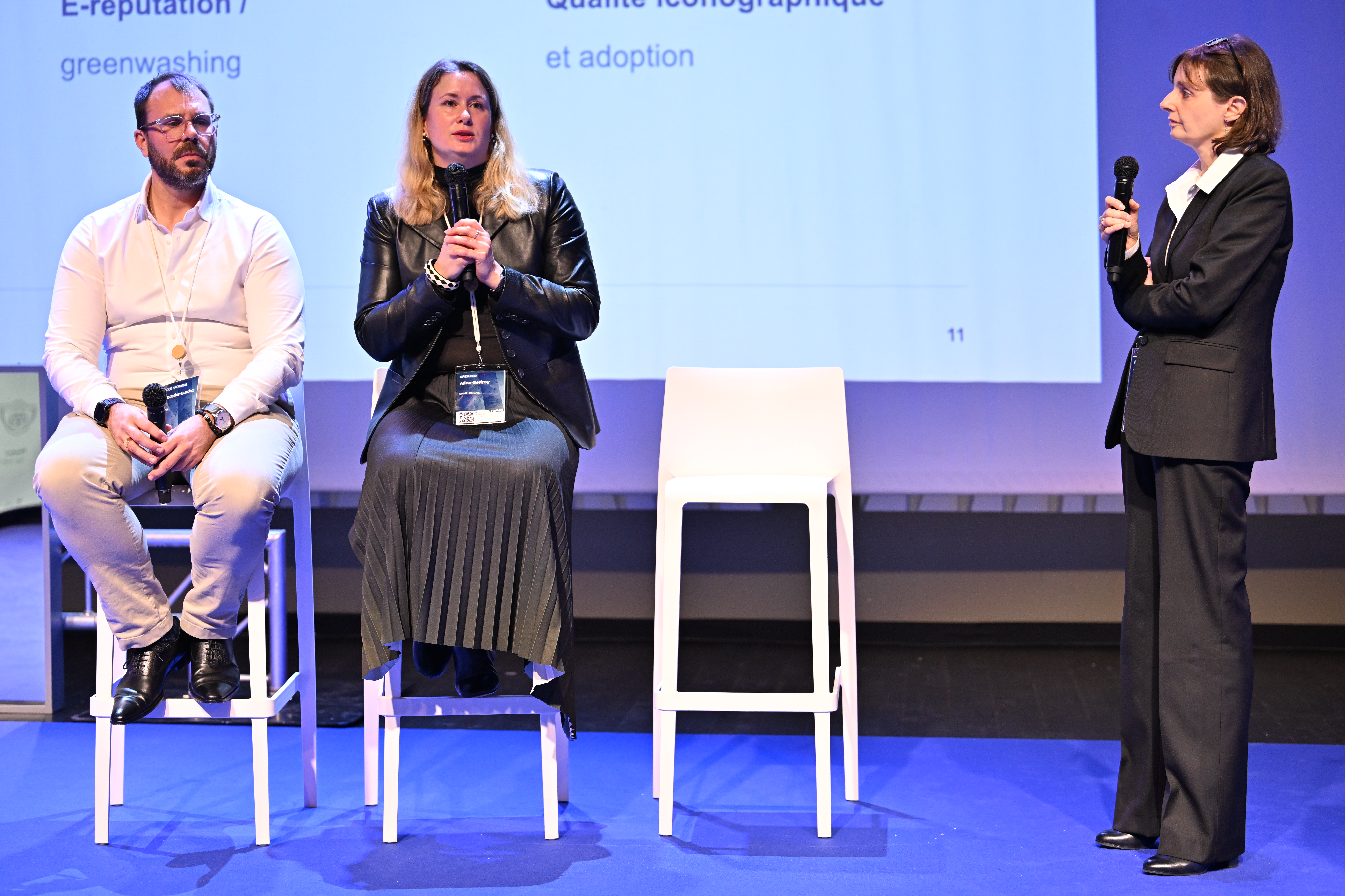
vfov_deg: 19.5
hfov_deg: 28.8
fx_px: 2615
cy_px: 448
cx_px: 672
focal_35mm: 70
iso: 1600
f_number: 2.8
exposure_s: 1/200
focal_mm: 70
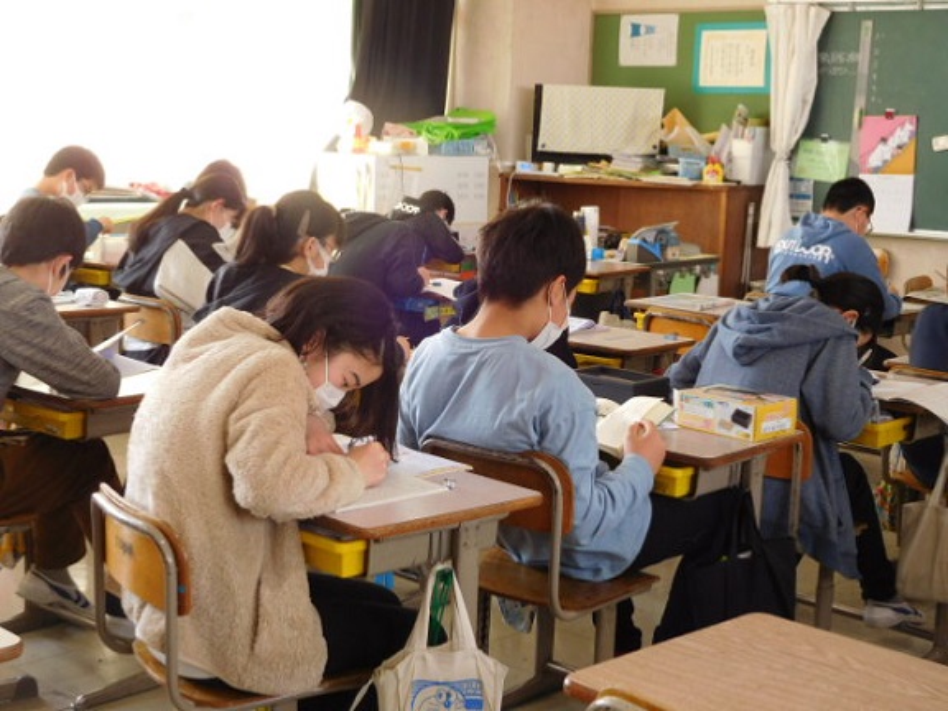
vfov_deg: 26.6
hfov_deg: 34.9
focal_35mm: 55
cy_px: 356
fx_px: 1506
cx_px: 474
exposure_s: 1/30
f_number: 4.2
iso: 160
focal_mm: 9.8
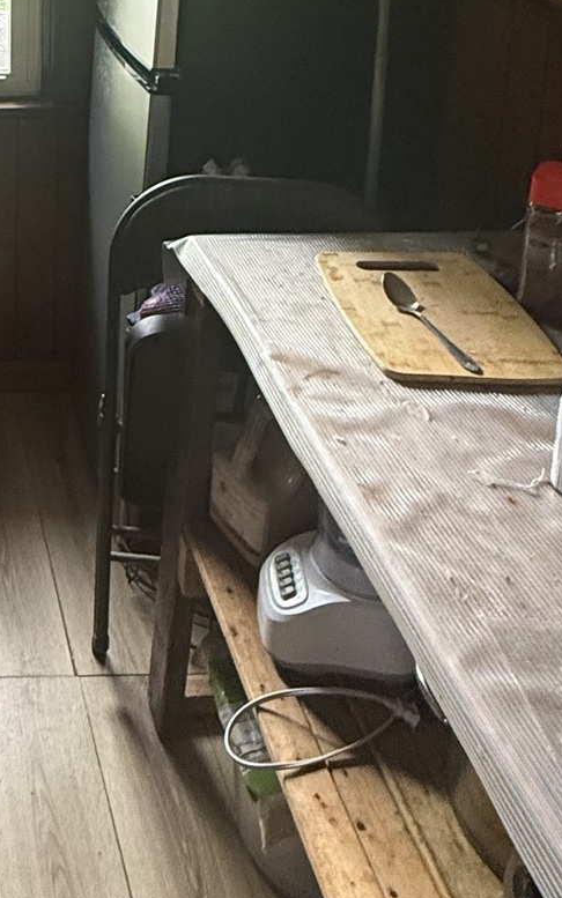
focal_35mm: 44
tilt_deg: -10.7
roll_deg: +0.6
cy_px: -3
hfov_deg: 26.0
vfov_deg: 39.7
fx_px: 1078
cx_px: -117
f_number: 2.2
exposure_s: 1/65
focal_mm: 2.22
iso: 320
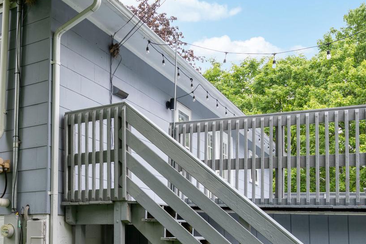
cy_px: 200
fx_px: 407
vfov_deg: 32.4
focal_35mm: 40
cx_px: 122
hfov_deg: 47.7
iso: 320
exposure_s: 1/20
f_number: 7.1
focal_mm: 16
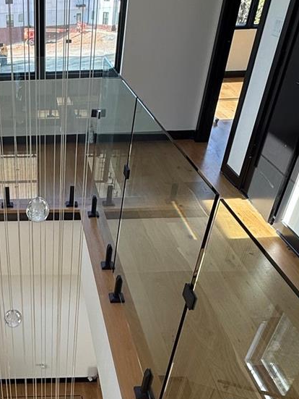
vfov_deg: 41.4
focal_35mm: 39
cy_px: 403
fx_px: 449
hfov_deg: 34.7
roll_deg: +2.2
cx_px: 27
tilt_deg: -44.9
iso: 64
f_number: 2.2
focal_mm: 2.22
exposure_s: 1/99
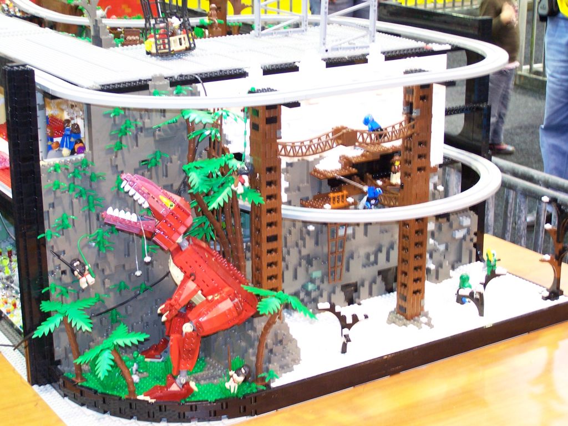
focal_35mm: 67
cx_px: 284
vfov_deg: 21.9
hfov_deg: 29.0
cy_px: 213
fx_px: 1099
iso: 140
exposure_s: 1/4
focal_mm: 11.1
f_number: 3.2
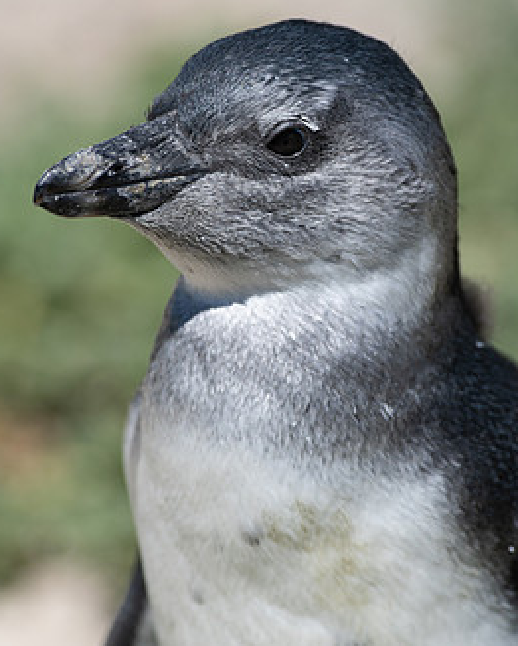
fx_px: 14819
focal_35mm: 774
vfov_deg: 2.5
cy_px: 375
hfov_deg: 2.0
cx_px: 269
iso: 500
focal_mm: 600
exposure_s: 1/2000
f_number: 9
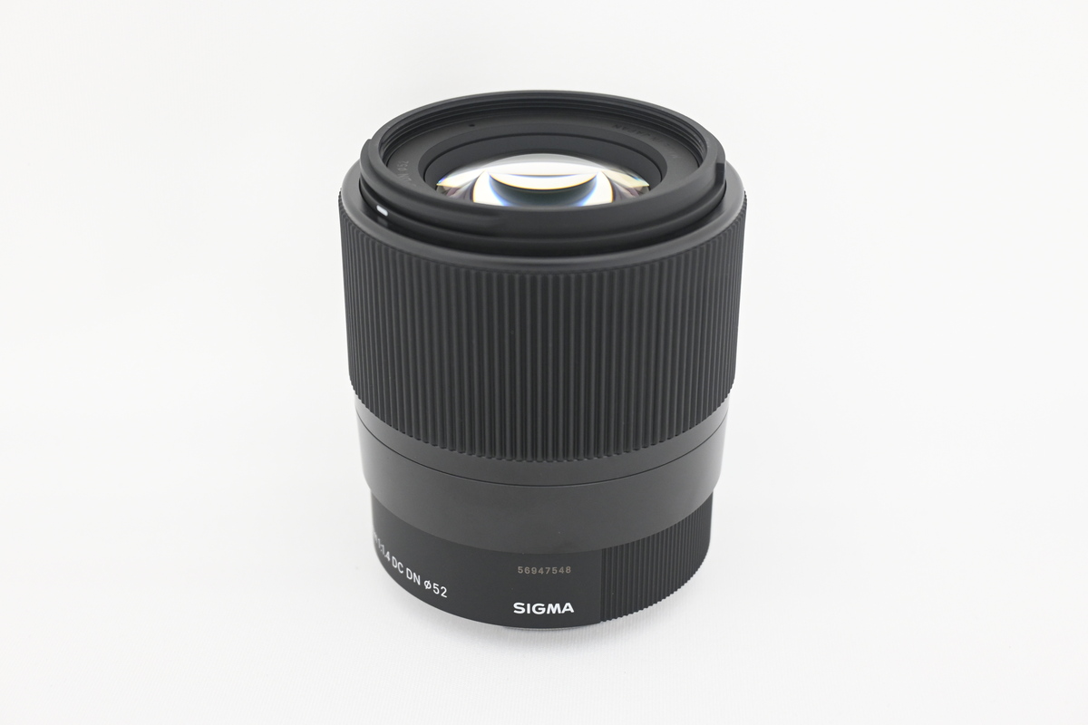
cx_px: 544
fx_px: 1496
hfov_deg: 40.0
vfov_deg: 27.3
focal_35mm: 50
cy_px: 362
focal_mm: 33
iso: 1000
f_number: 5
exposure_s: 1/30
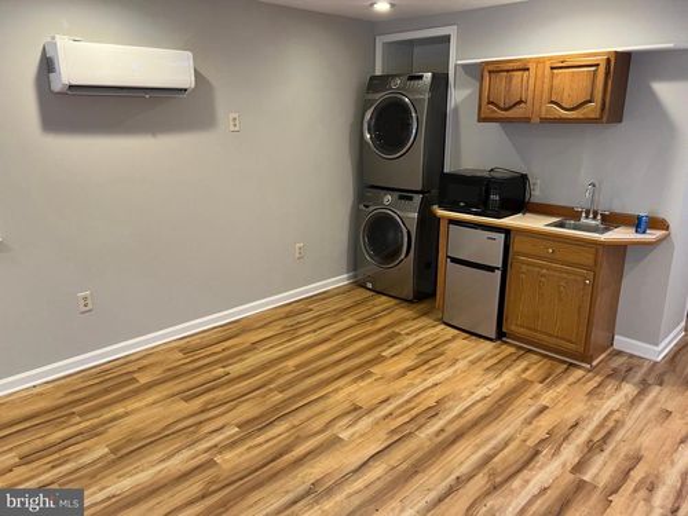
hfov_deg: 67.3
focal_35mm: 26
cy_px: 258
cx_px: 344
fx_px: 517
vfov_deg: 53.1
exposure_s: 1/60
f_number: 1.5
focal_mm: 5.7
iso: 160
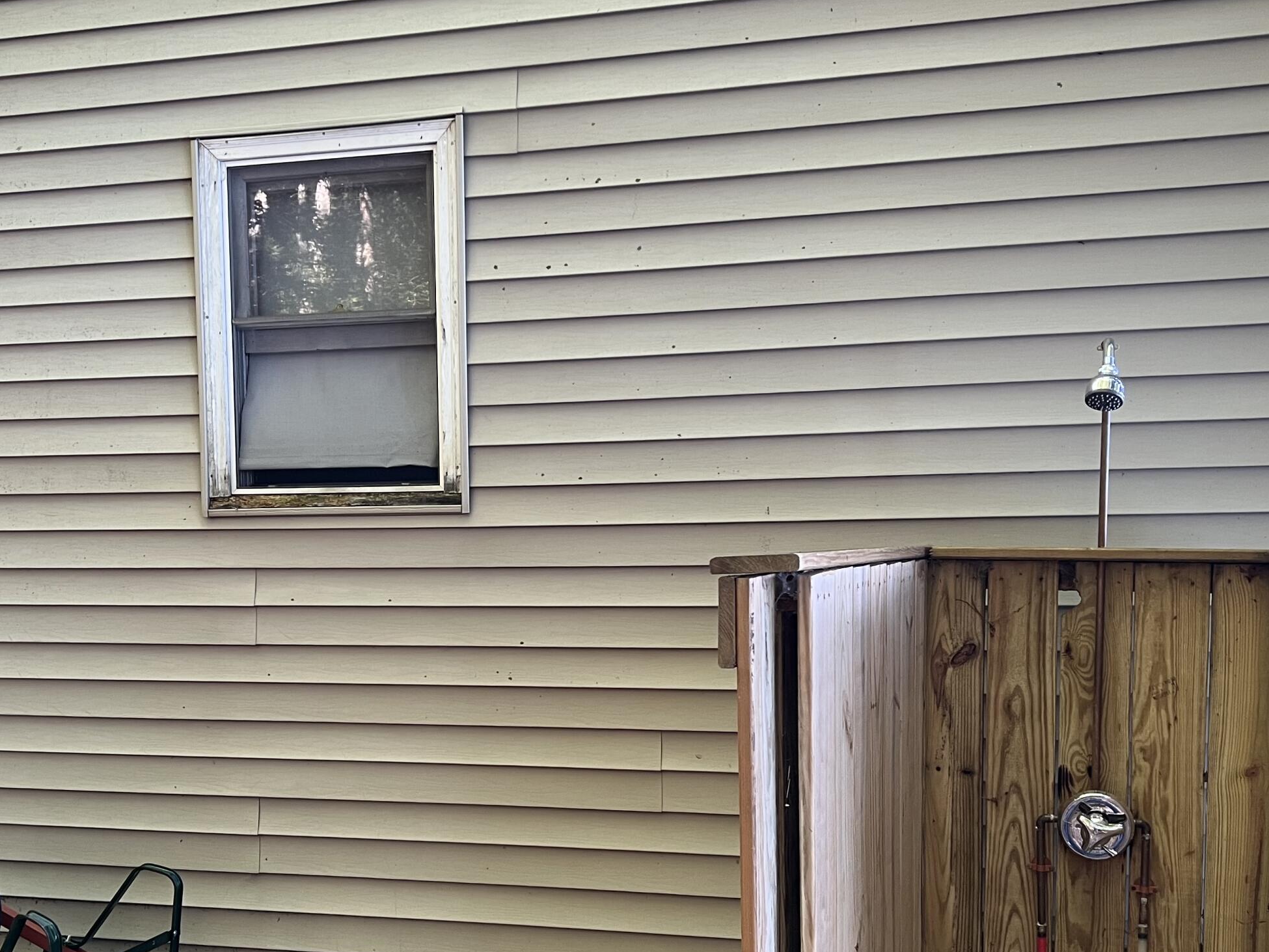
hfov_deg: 46.6
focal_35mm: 40
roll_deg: +1.3
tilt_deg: -4.4
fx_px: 1467
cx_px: 538
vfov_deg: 35.7
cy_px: 625
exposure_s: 1/60
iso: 160
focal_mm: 5.7
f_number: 1.5
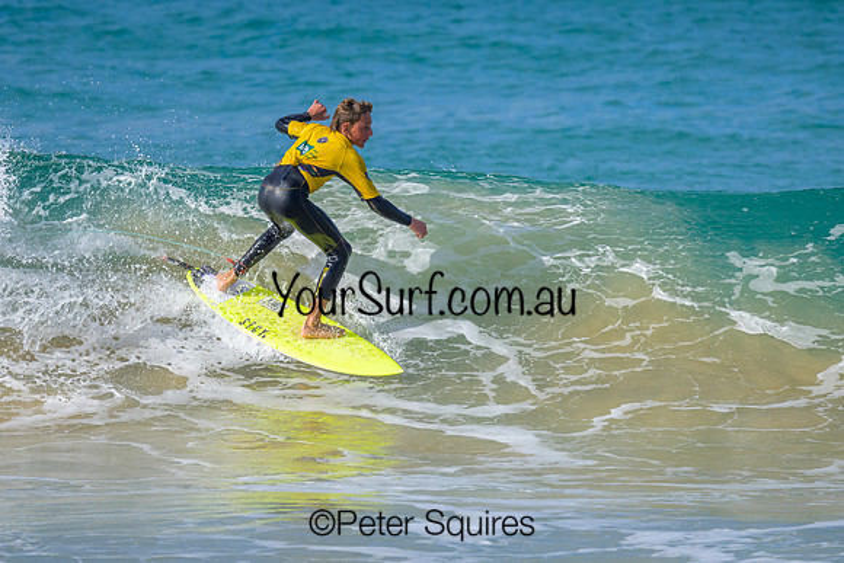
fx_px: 25756
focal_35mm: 1098
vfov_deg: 1.3
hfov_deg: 1.9
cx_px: 384
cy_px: 232
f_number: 6.3
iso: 250
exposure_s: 1/2000
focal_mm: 800
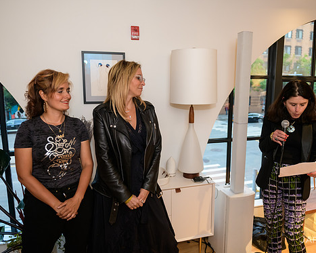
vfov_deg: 51.5
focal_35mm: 28
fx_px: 262
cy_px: 126
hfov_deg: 62.2
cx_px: 168
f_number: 3.2
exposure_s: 1/125
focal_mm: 24
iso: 800
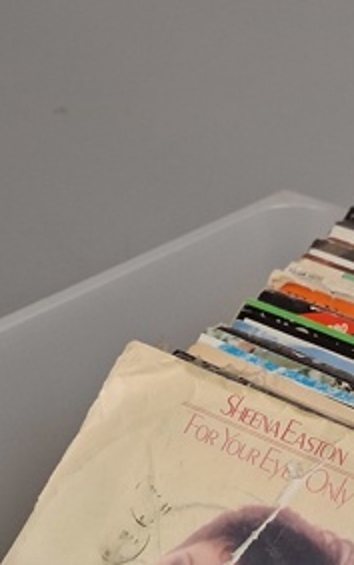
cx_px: 284
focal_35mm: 81
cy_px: 469
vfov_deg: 25.0
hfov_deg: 16.0
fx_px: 1250
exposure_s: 1/100
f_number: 1.8
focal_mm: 4
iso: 250
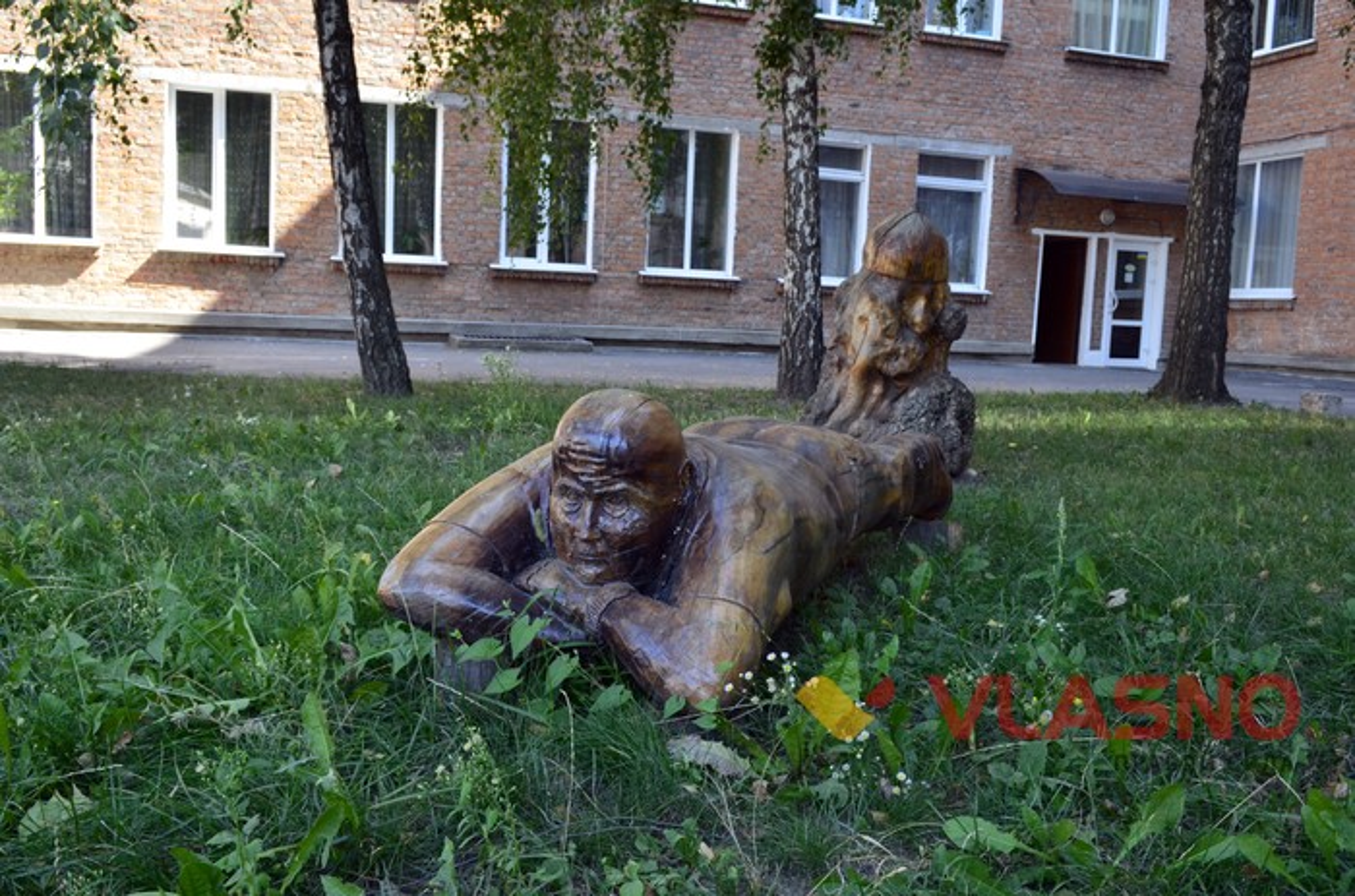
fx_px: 1239
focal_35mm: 33
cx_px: 678
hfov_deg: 57.3
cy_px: 448
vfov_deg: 39.8
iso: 400
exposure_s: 1/50
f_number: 10
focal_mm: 22
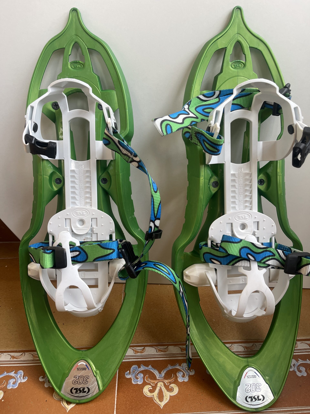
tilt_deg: -30.3
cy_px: 207
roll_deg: +1.7
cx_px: 155
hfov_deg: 54.9
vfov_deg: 69.4
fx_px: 299
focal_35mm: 25
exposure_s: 1/121
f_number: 1.6
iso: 125
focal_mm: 5.1
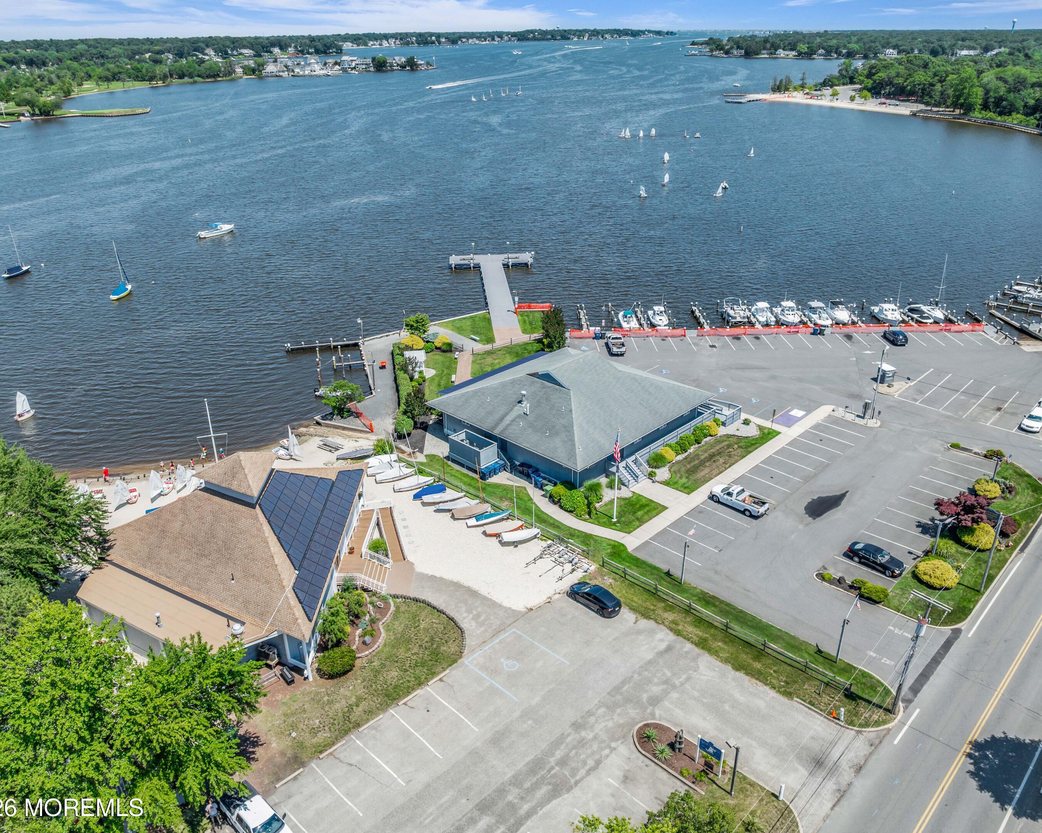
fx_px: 802
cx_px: 523
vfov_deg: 54.9
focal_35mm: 26
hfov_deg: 66.0
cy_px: 414
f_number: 2.8
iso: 120
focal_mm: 12.29
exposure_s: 1/2000
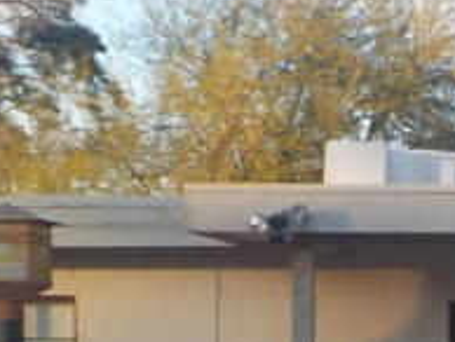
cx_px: 675
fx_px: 2079
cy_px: 487
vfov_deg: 9.2
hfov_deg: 11.9
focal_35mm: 158
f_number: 3.3
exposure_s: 1/200
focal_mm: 4.1
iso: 125
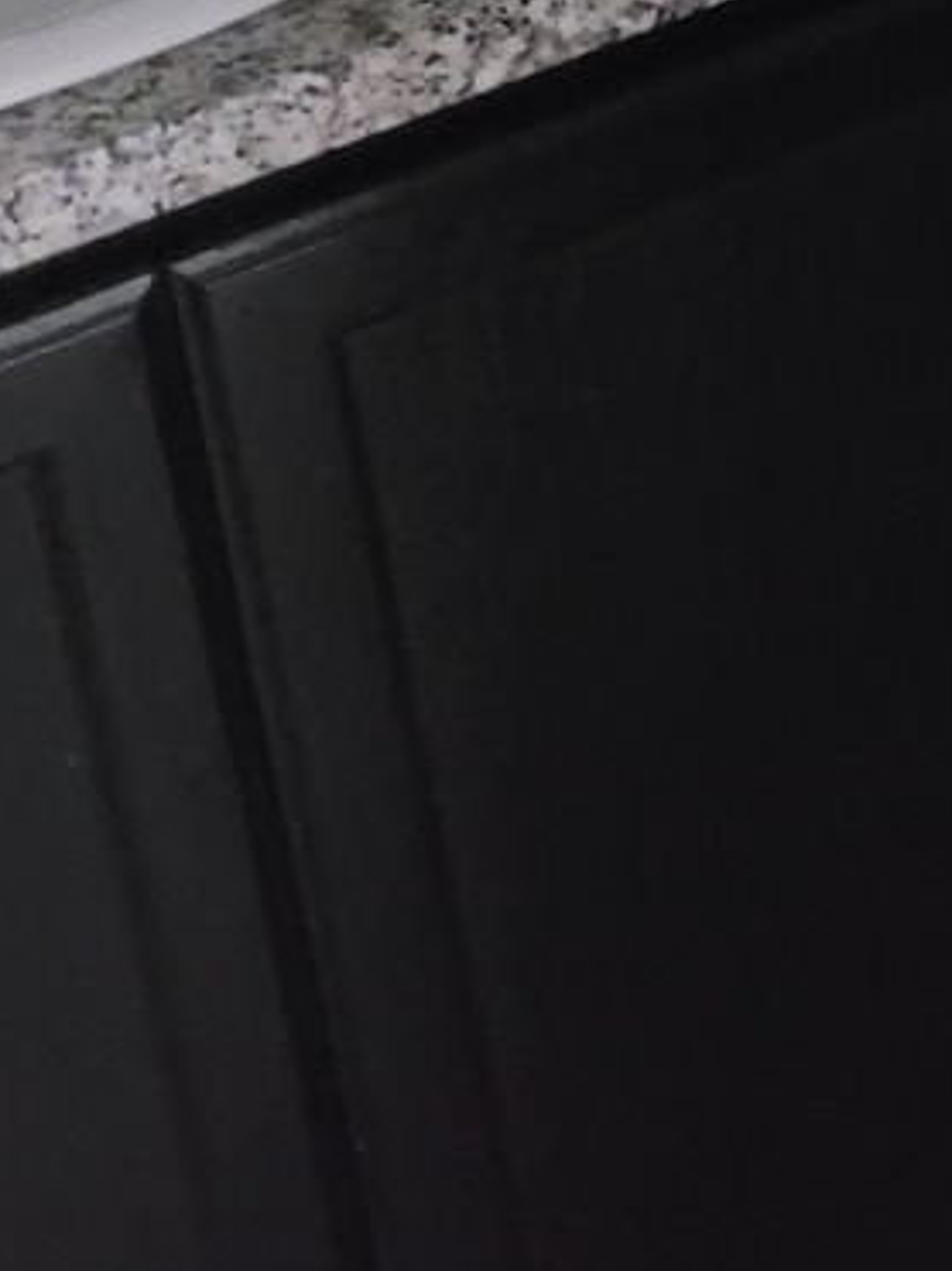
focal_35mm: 101
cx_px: 1671
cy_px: -850
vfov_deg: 16.9
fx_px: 3706
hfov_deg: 13.3
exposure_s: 1/15
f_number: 1.8
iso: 1600
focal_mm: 5.4
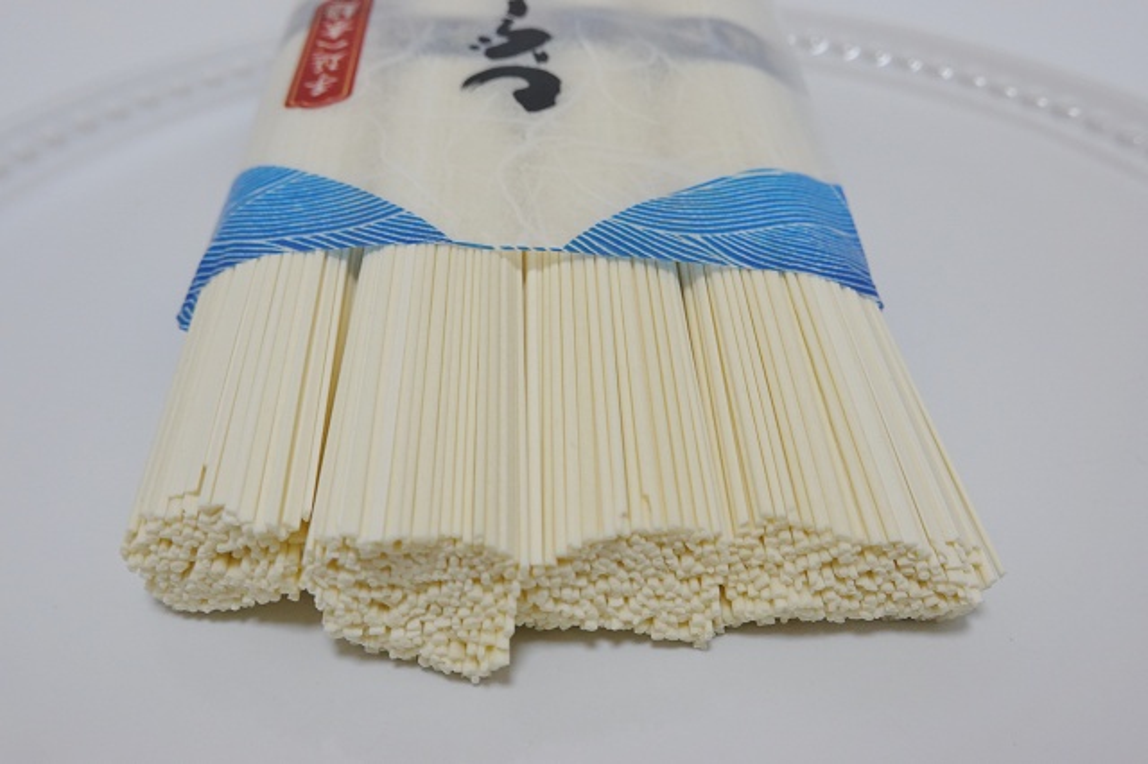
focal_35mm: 35
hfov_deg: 54.5
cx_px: 574
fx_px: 1115
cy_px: 382
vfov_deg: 37.8
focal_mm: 13.03
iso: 400
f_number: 6.3
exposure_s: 1/40
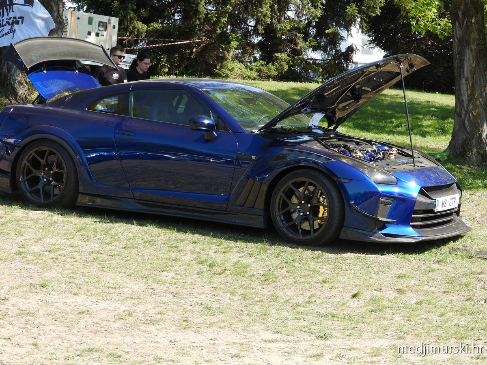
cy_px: 182
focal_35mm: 115
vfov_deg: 12.9
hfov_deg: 17.1
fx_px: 1618
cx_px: 244
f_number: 4
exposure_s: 1/250
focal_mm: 20.7
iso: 100
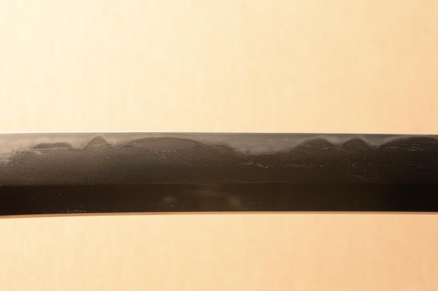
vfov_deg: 11.4
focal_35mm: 120
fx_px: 1459
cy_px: 146
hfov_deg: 17.1
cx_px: 219
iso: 400
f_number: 11
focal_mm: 80
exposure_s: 1/1.6
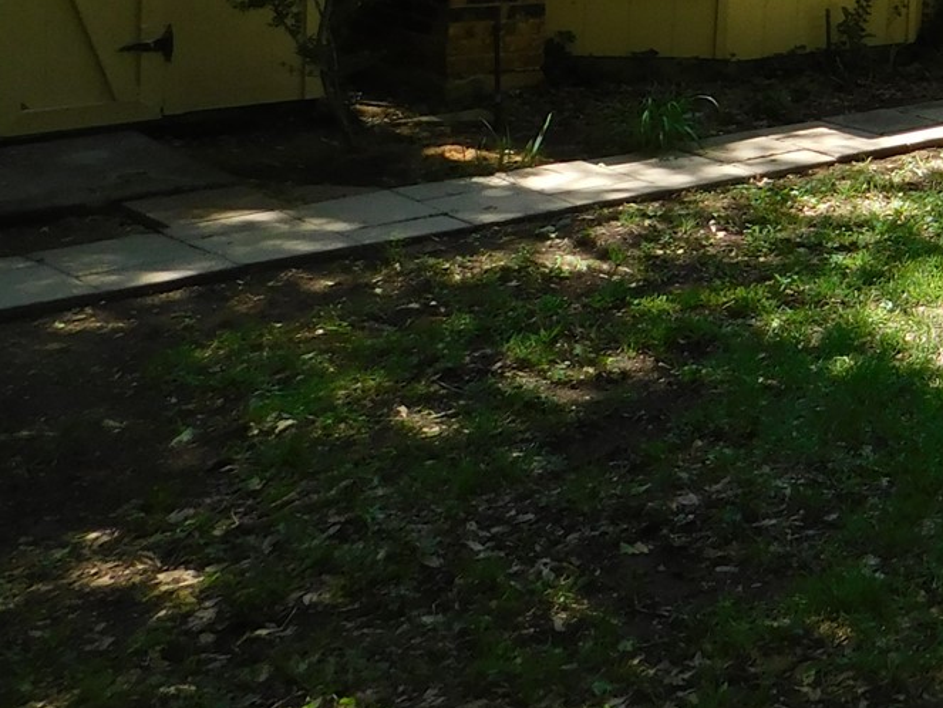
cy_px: -161
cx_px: 1377
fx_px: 1935
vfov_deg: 19.4
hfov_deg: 22.8
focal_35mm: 71
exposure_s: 1/320
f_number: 3
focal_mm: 4
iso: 125
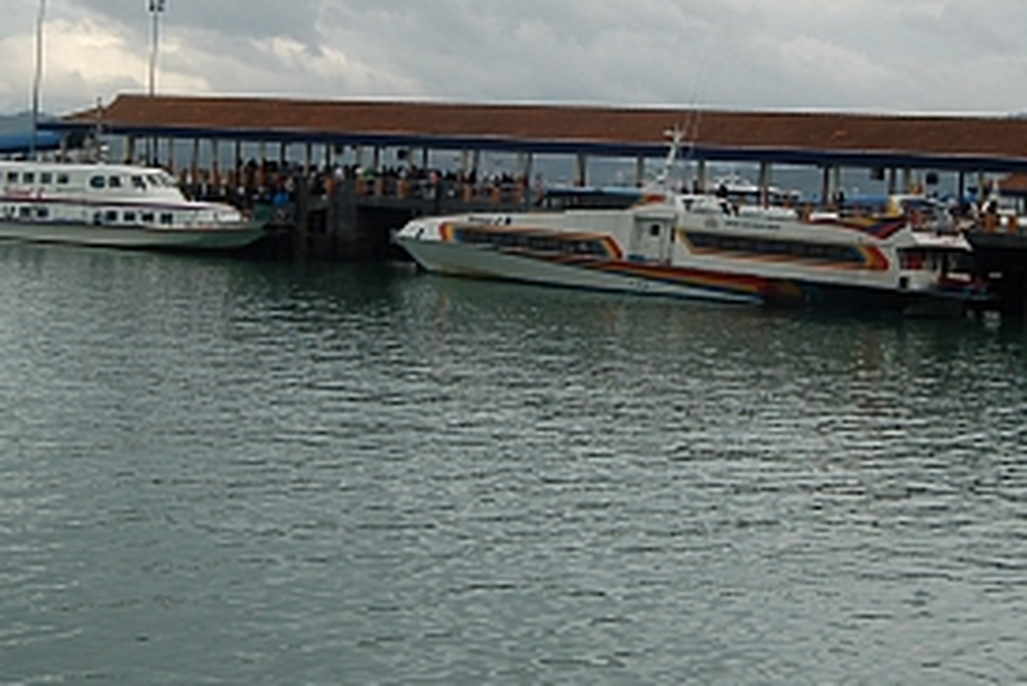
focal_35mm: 77
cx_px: 558
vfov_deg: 17.6
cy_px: 146
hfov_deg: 26.3
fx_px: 2198
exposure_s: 1/250
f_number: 8
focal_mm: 22
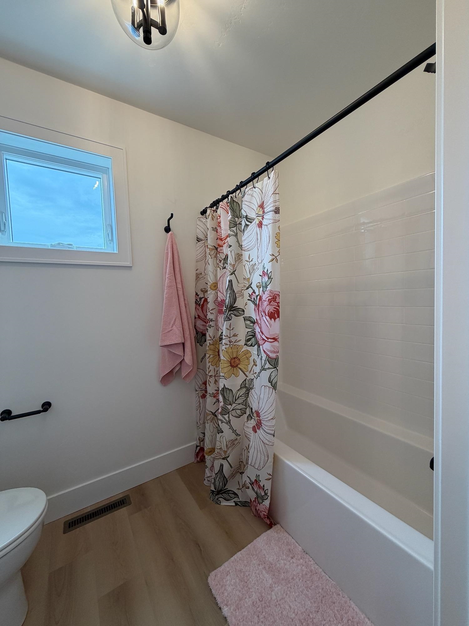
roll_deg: +2.4
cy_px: 313
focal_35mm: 14
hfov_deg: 85.7
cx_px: 234
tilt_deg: -2.2
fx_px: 253
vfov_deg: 102.1
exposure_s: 1/120
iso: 160
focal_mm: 2.22
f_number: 2.2
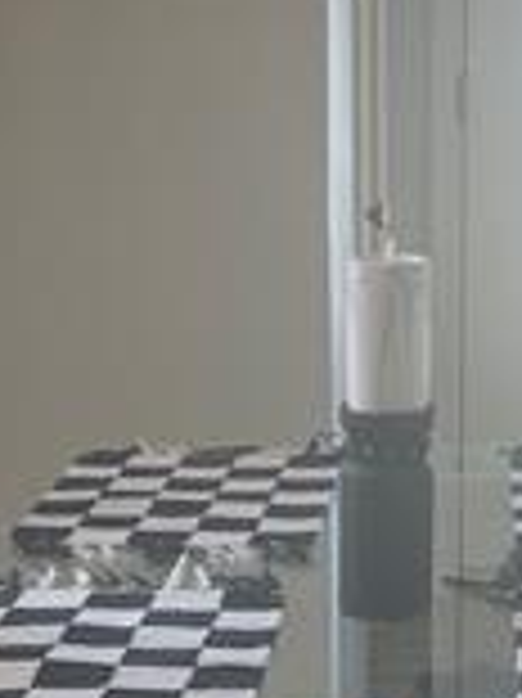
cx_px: 342
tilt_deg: -14.4
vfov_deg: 15.7
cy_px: 617
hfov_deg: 11.9
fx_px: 2497
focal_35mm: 124
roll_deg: +0.4
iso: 32
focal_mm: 5.1
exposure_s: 1/120
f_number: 1.6
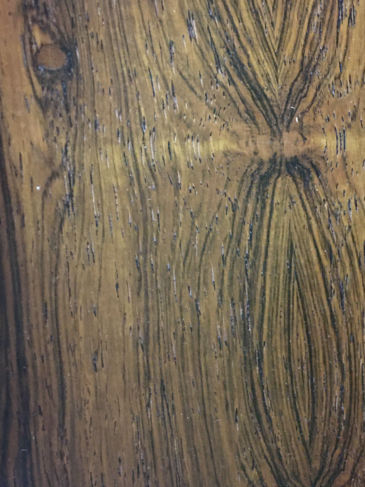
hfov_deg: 26.2
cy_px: 288
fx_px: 773
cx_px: 273
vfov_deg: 34.8
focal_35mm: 55
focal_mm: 4.15
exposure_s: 1/4
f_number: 2.2
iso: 125
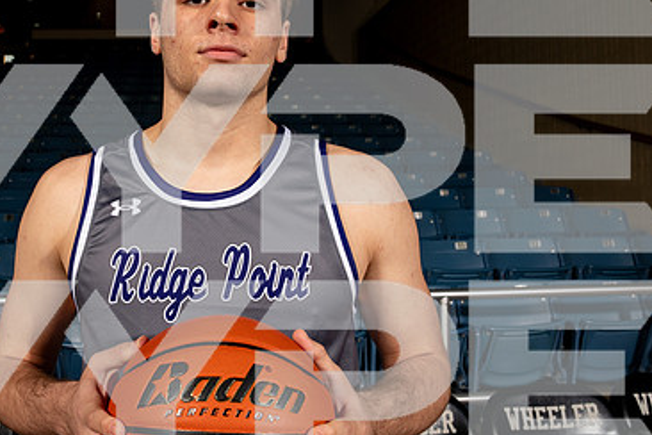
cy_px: 160
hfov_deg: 49.9
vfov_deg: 34.8
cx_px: 226
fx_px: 688
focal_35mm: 38
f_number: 7.1
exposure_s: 1/125
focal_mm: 24
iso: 250
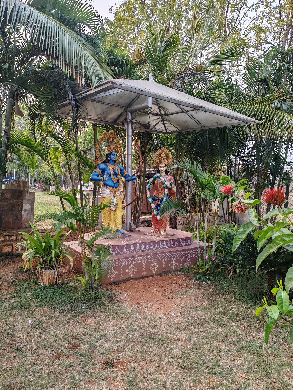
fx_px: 305
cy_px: 195
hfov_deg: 51.4
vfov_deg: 65.3
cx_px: 146
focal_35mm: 27
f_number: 1.9
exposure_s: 1/120
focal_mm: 6.12
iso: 50
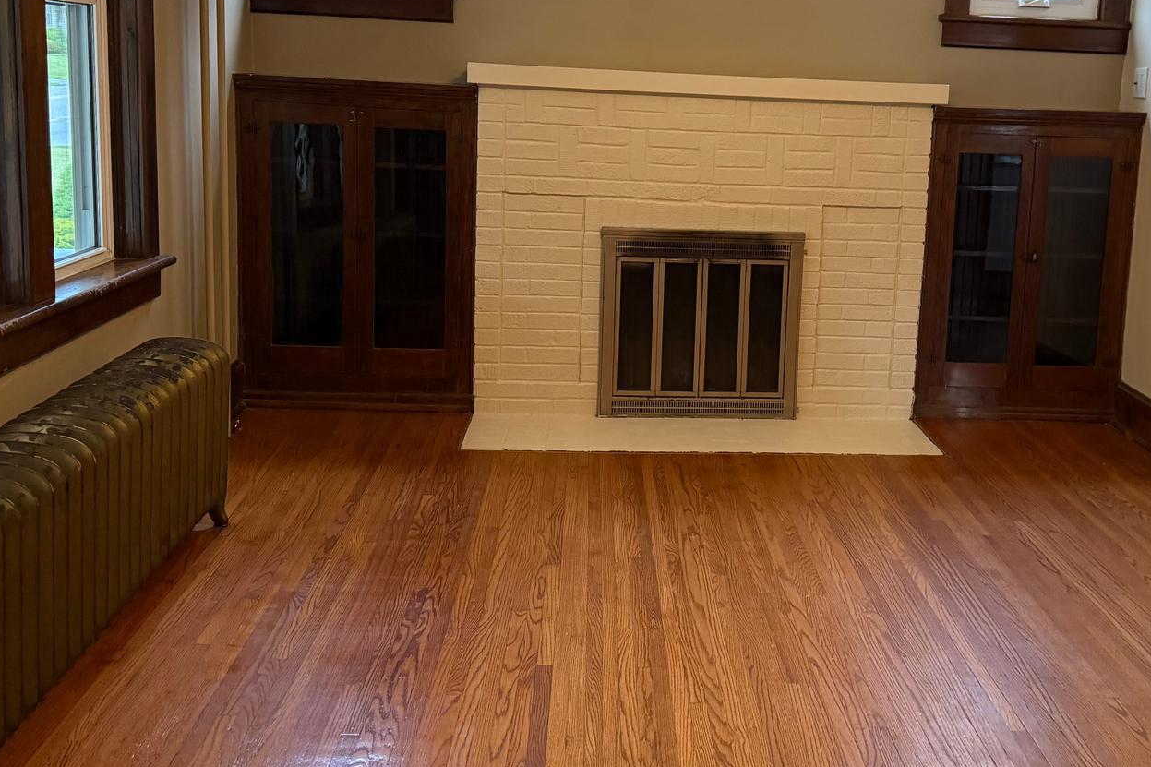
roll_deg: -2.1
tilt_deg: -8.4
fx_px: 1311
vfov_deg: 32.5
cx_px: 715
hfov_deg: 47.0
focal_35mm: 41
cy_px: 289
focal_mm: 6.76
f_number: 1.78
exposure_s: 1/120
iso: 400
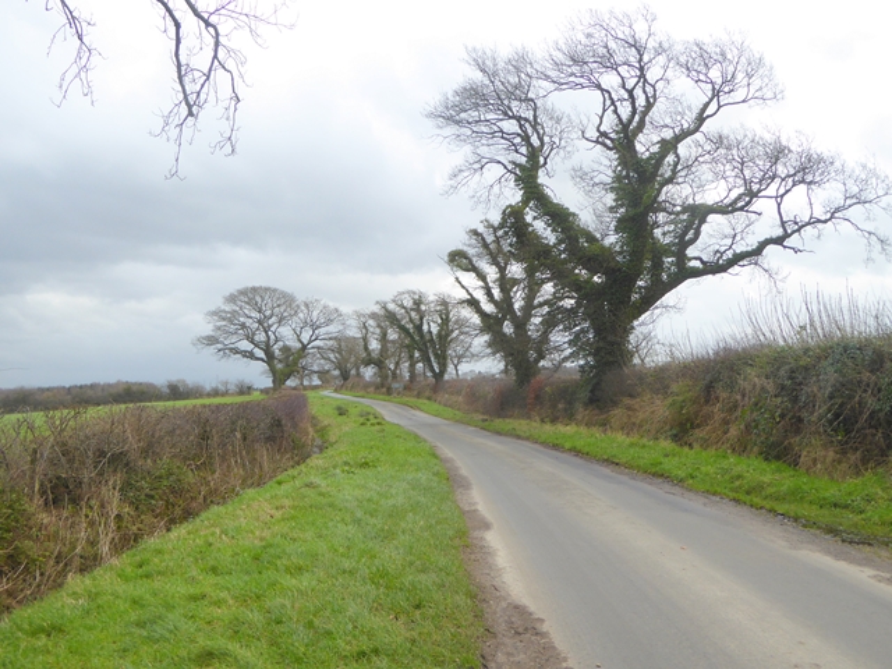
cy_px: 334
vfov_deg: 45.4
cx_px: 446
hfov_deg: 58.4
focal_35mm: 31
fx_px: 799
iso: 100
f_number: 3.5
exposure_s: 1/160
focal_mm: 5.4
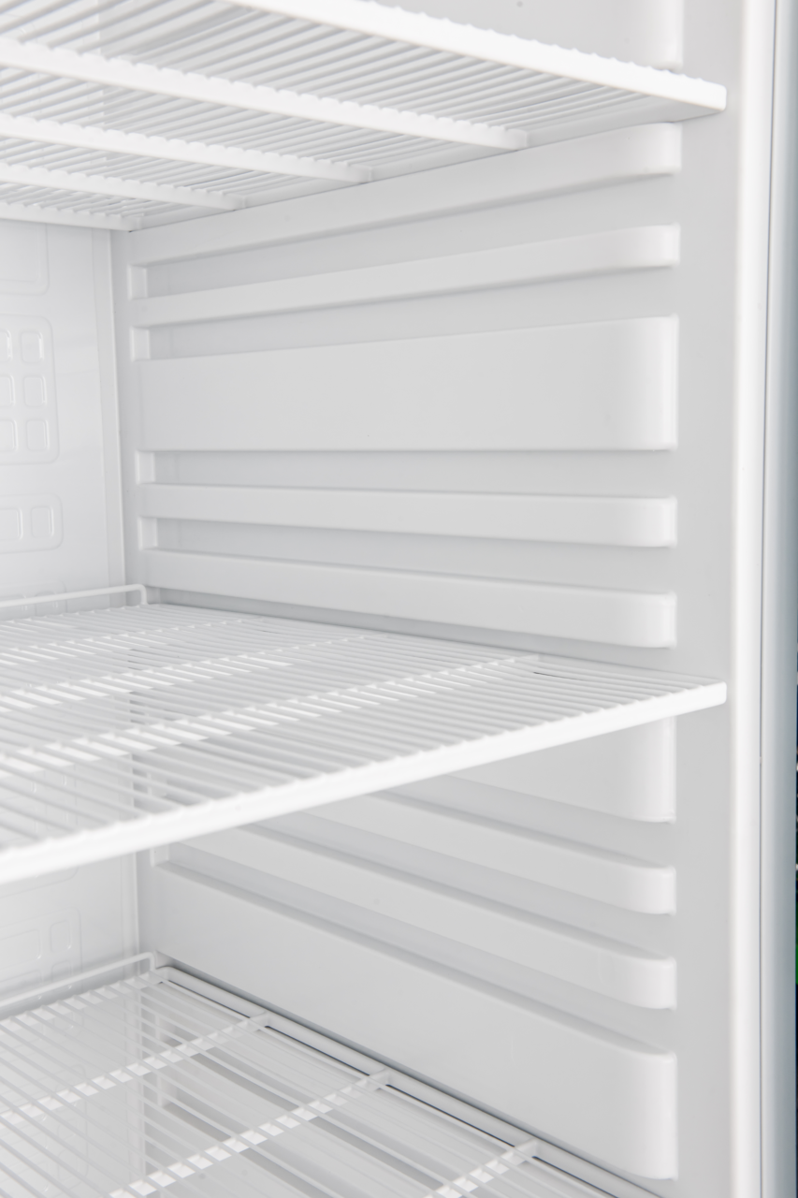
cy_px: 599
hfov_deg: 30.5
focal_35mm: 44
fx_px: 1463
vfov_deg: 44.5
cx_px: 399
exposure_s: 1/60
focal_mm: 44
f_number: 11
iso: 160
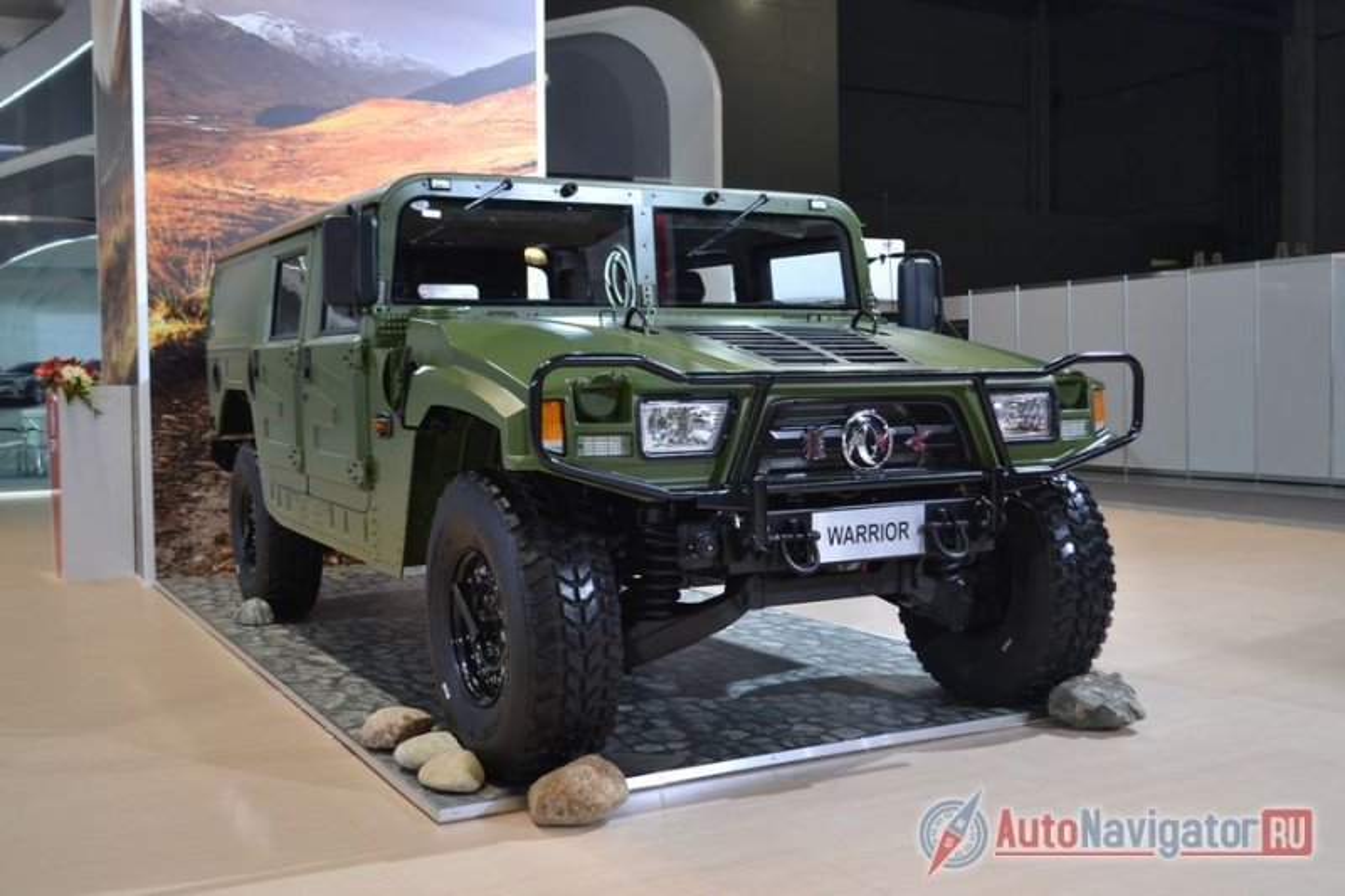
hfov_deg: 53.1
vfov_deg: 36.9
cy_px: 448
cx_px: 672
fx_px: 1345
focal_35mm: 36
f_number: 4
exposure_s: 1/60
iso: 450
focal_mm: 24
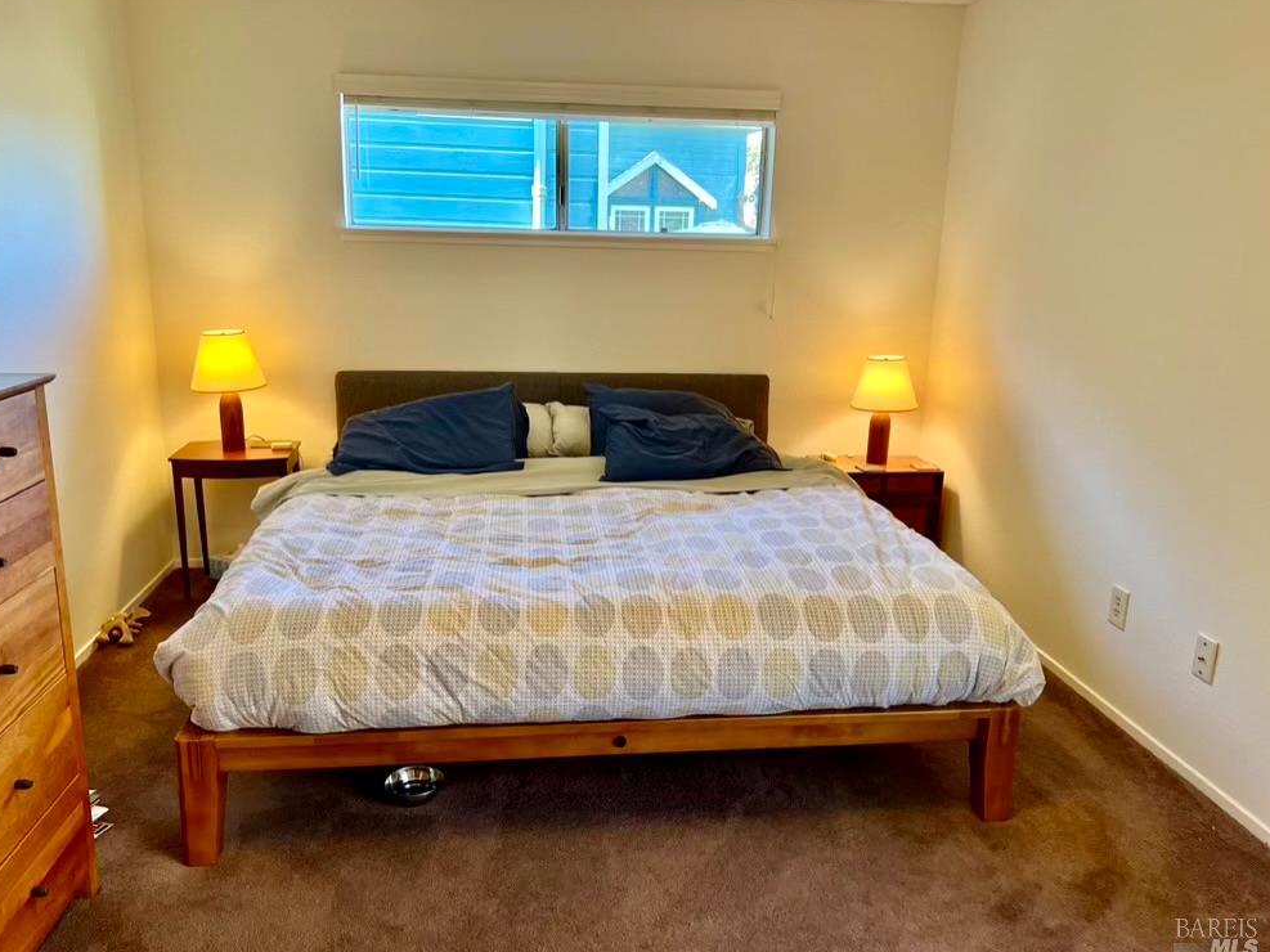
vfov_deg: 51.3
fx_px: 990
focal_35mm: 27
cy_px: 479
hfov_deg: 65.3
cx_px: 621
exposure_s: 1/120
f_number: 1.5
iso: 125
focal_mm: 5.7
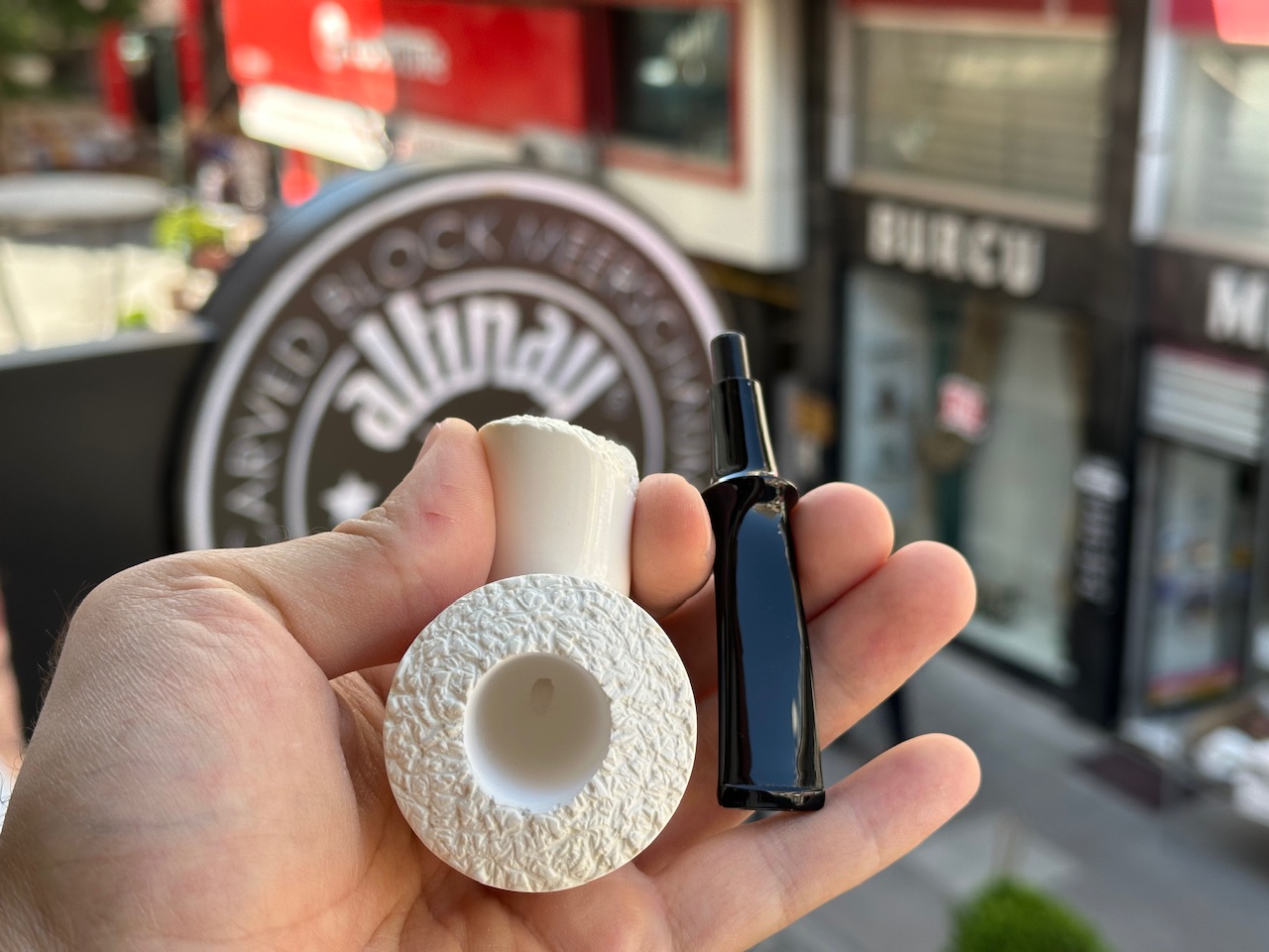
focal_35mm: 48
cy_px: 476
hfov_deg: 39.7
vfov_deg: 30.3
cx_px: 634
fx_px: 1760
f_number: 1.78
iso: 64
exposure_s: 1/456
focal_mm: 6.86
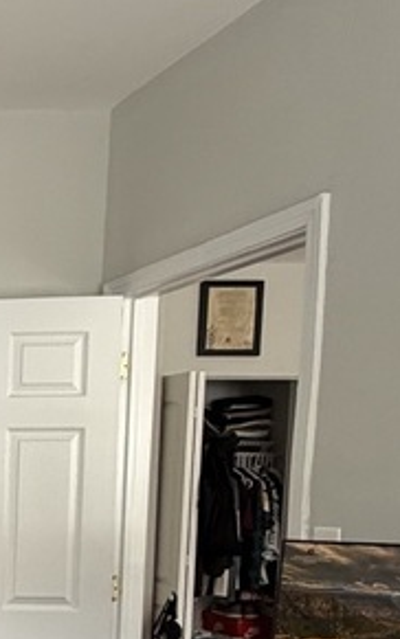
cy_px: 571
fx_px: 959
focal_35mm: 55
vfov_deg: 34.9
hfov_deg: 16.6
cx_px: -440
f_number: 2.2
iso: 160
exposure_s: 1/121
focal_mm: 2.22
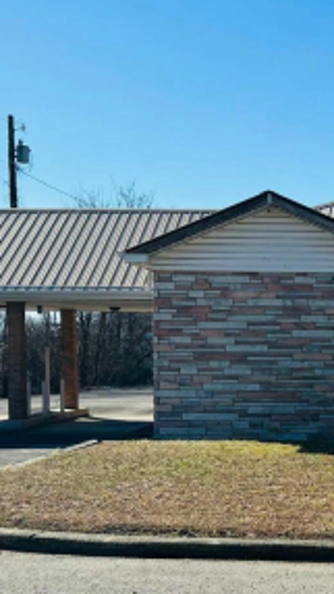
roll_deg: -0.8
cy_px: 403
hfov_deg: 17.8
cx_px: 337
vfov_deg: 31.6
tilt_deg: -4.8
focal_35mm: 66
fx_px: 1039
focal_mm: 5.7
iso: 50
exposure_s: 1/5319
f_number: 1.5
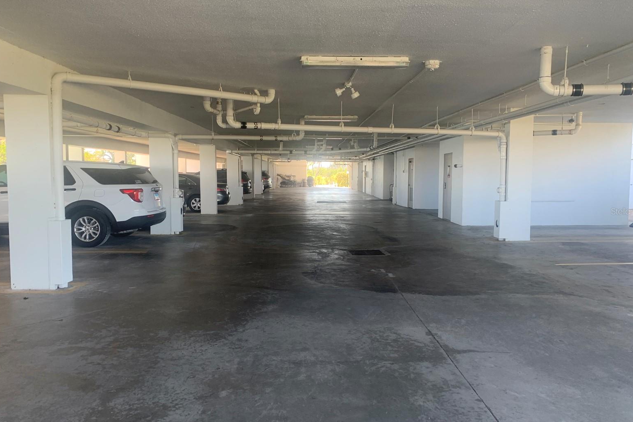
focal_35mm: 28
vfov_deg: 46.4
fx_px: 492
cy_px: 211
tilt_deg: -3.6
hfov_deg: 65.5
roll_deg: -1.0
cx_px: 322
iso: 50
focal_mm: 4.25
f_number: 1.8
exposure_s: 1/121
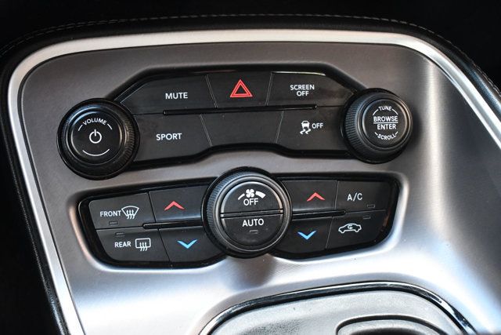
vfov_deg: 31.9
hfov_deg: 46.4
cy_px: 168
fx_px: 585
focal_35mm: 42
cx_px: 250
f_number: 4.2
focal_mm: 28
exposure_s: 1/100
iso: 3200
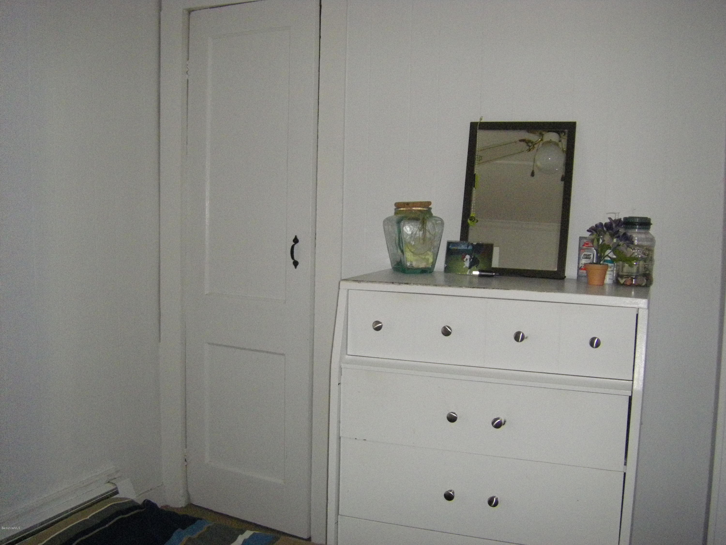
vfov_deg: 37.7
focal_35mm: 38
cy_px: 272
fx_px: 797
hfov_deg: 49.0
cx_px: 363
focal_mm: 6.3
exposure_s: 1/50
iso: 800
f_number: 3.5
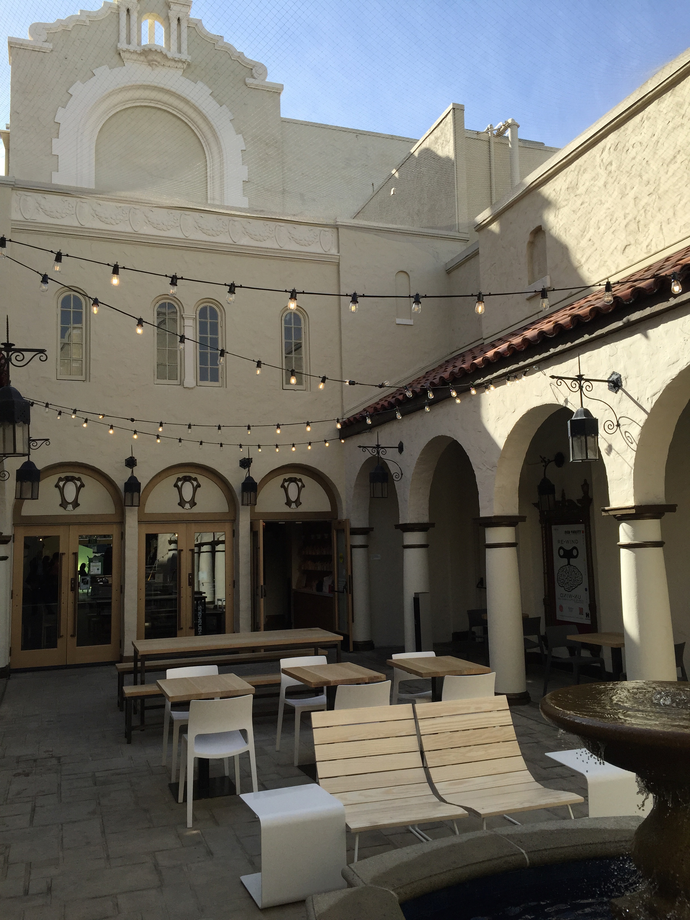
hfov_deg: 48.2
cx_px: 345
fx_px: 771
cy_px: 460
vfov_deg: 61.7
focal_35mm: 29
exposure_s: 1/1364
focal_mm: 4.15
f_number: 2.2
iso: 32
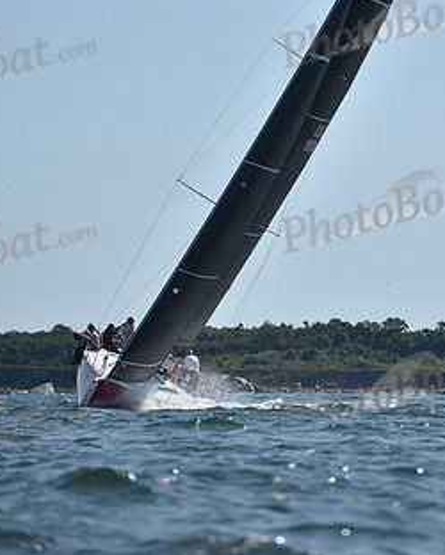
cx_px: 190
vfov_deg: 5.5
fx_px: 5740
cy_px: 141
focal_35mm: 349
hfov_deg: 4.4
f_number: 3.5
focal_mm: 200
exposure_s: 1/8000
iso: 250
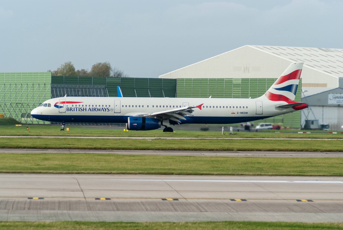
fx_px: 3005
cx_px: 172
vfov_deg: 4.4
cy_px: 115
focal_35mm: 315
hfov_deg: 6.5
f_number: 7.1
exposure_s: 1/1000
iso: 400
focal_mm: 210
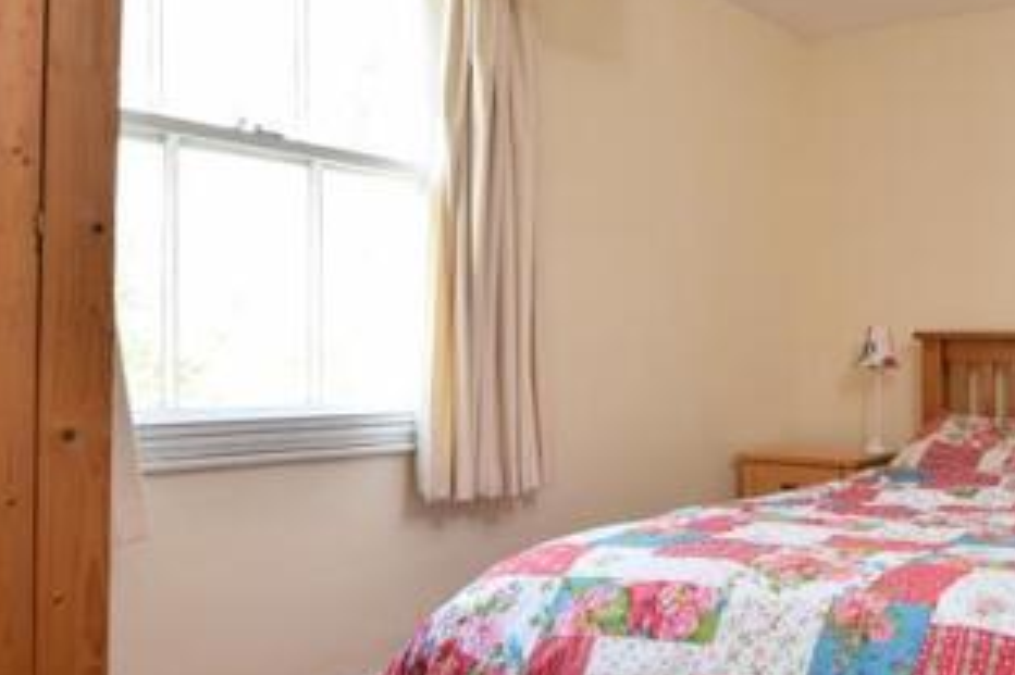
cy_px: 360
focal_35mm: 38
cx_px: 963
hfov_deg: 44.8
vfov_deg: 35.0
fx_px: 1071
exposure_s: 1/13
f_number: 8
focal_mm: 12
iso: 200
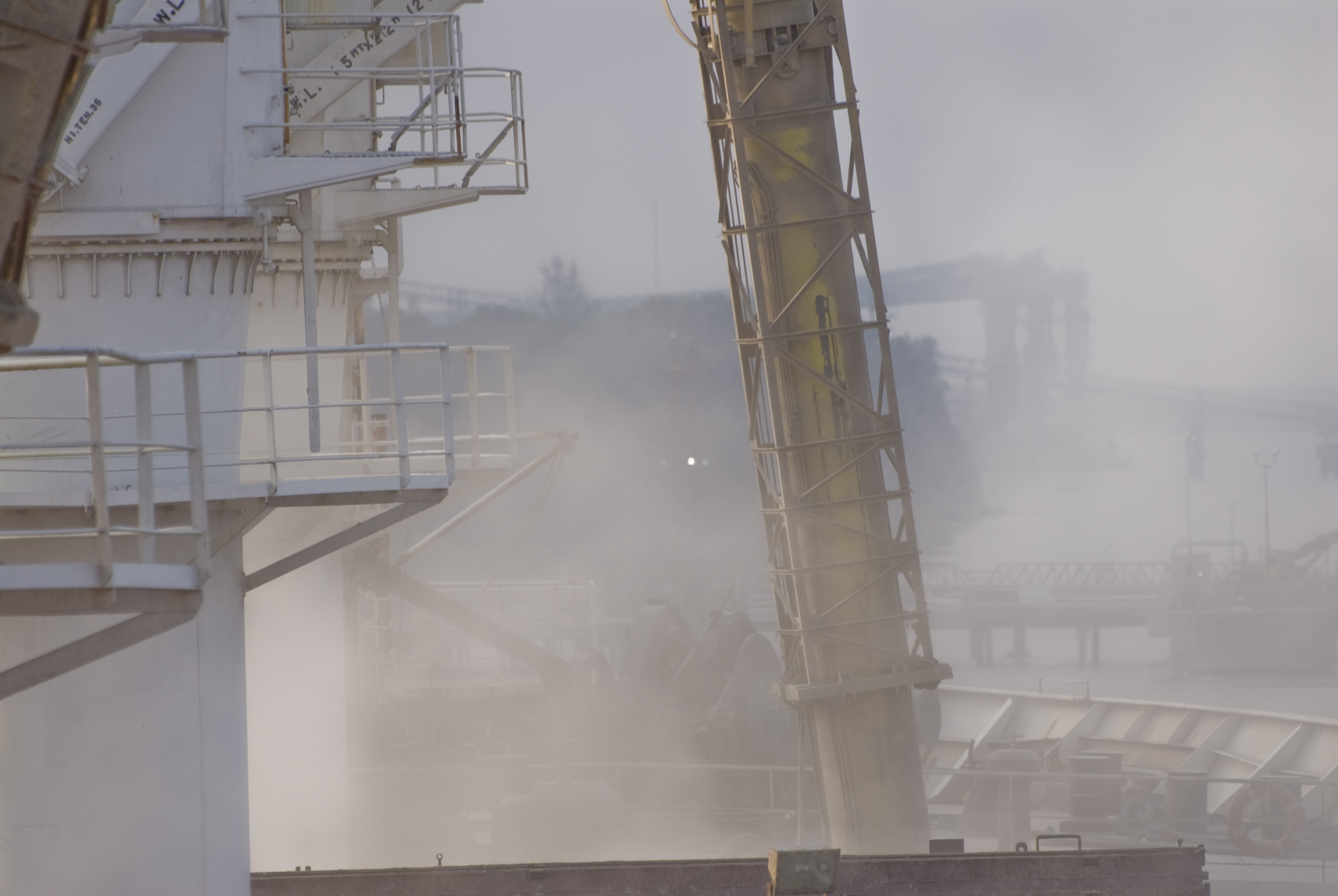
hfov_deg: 4.6
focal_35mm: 450
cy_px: 448
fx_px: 16745
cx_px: 669
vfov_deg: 3.1
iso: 100
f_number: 6.3
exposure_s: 1/160
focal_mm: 300
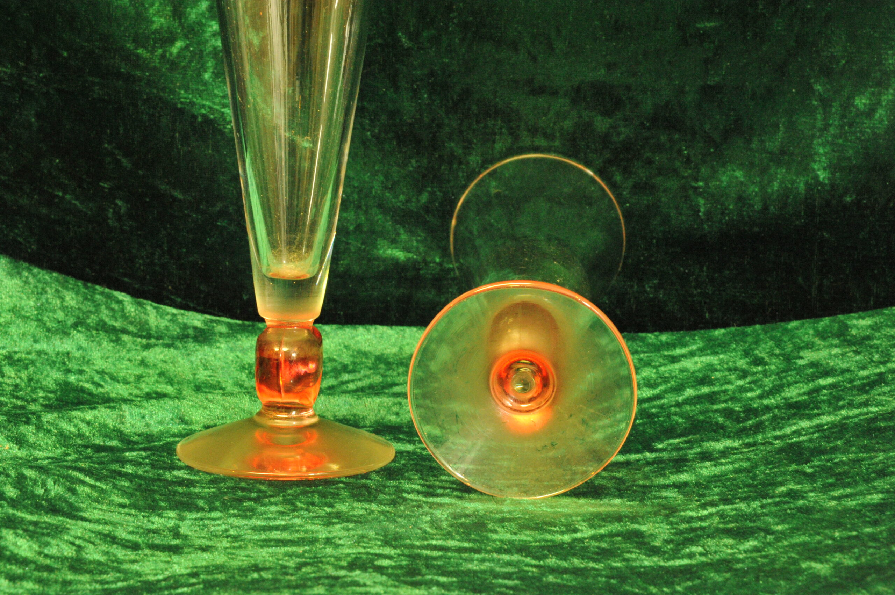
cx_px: 448
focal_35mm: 120
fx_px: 2981
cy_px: 298
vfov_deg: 11.4
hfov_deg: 17.1
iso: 6400
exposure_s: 1/4
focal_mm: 120
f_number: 22
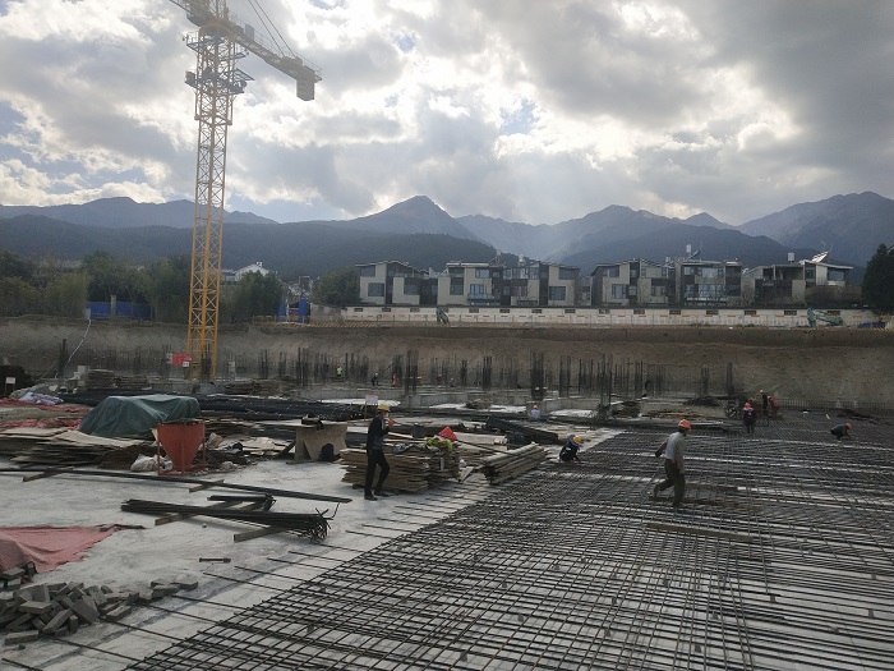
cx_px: 447
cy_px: 336
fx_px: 775
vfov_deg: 46.8
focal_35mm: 30
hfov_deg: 60.0
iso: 124
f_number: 1.8
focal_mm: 3.95
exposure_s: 1/5644
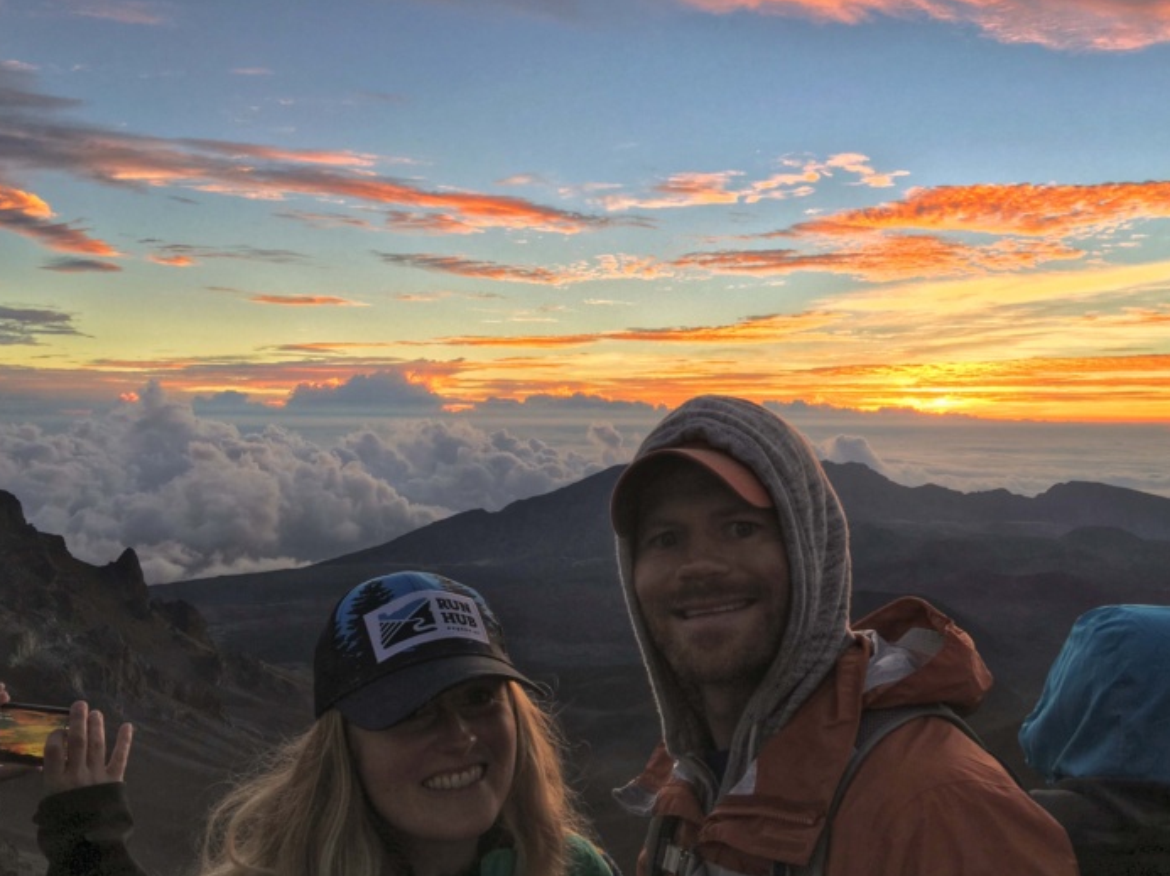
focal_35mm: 34
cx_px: 623
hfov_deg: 53.9
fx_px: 1149
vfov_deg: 41.6
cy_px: 504
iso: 25
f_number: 2.2
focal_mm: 4.15
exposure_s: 1/134
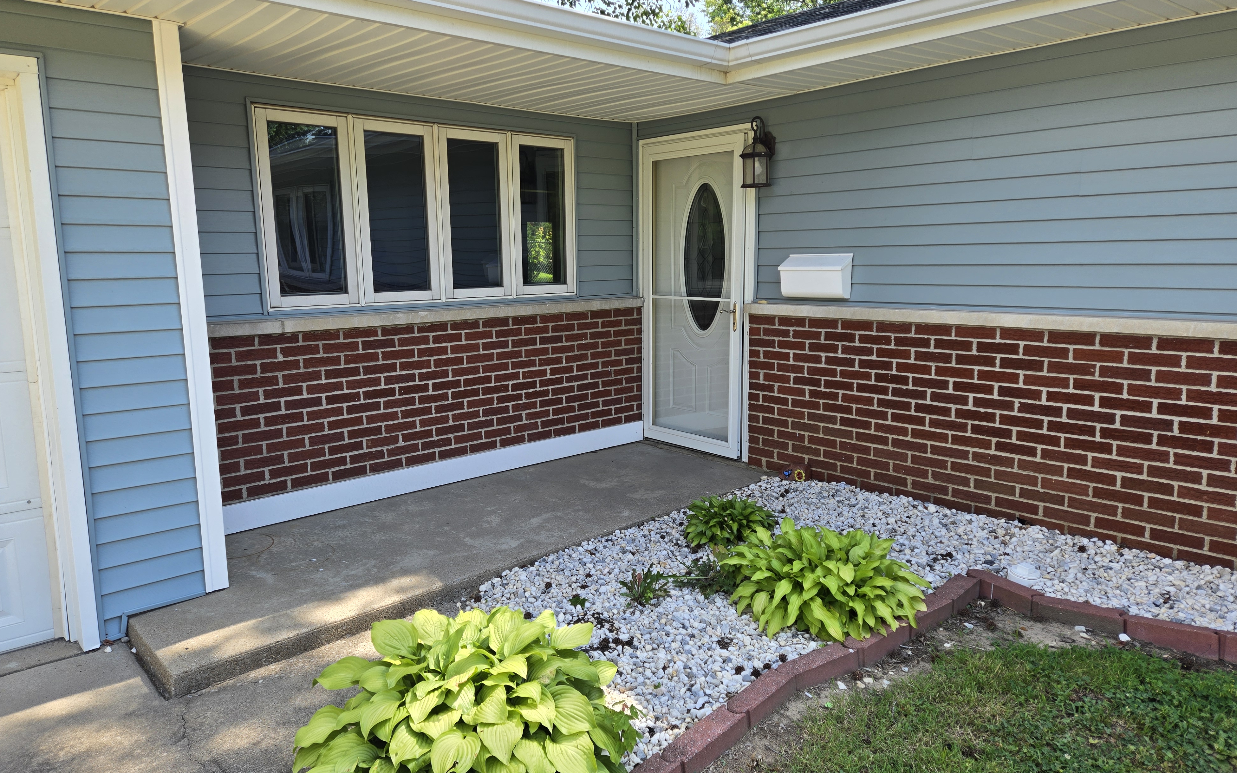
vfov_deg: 49.3
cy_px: 388
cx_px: 625
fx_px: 843
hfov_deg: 72.5
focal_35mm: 25
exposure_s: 1/309
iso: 25
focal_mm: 5.4
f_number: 1.8
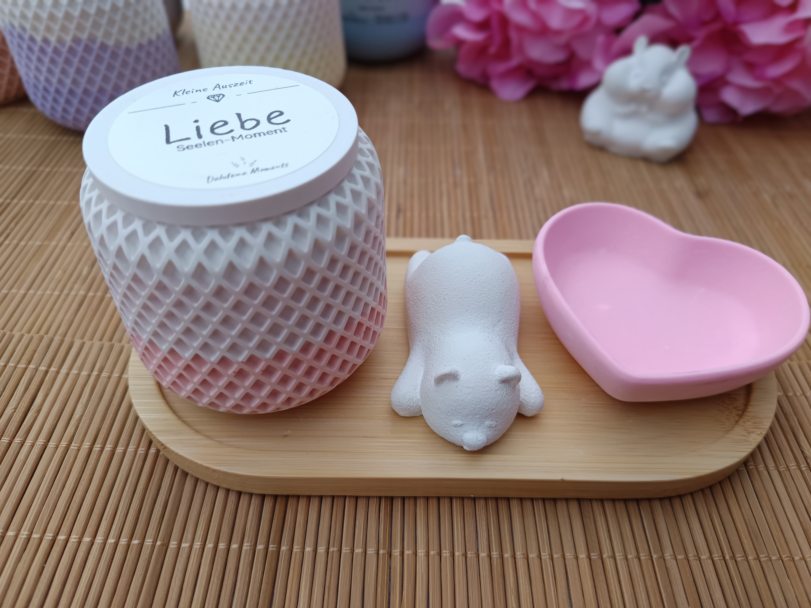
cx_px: 406
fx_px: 562
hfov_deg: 71.6
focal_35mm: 24
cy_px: 304
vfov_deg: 56.8
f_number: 1.7
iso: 51
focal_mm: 5.31
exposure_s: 1/519
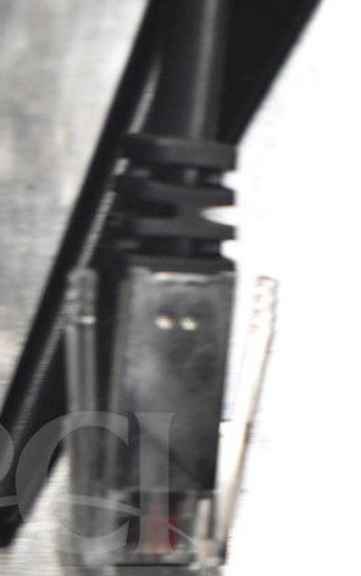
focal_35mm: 128
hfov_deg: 10.2
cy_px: 523
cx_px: 49
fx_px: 2011
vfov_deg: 16.1
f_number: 4.8
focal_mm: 38
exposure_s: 1/60
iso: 4500
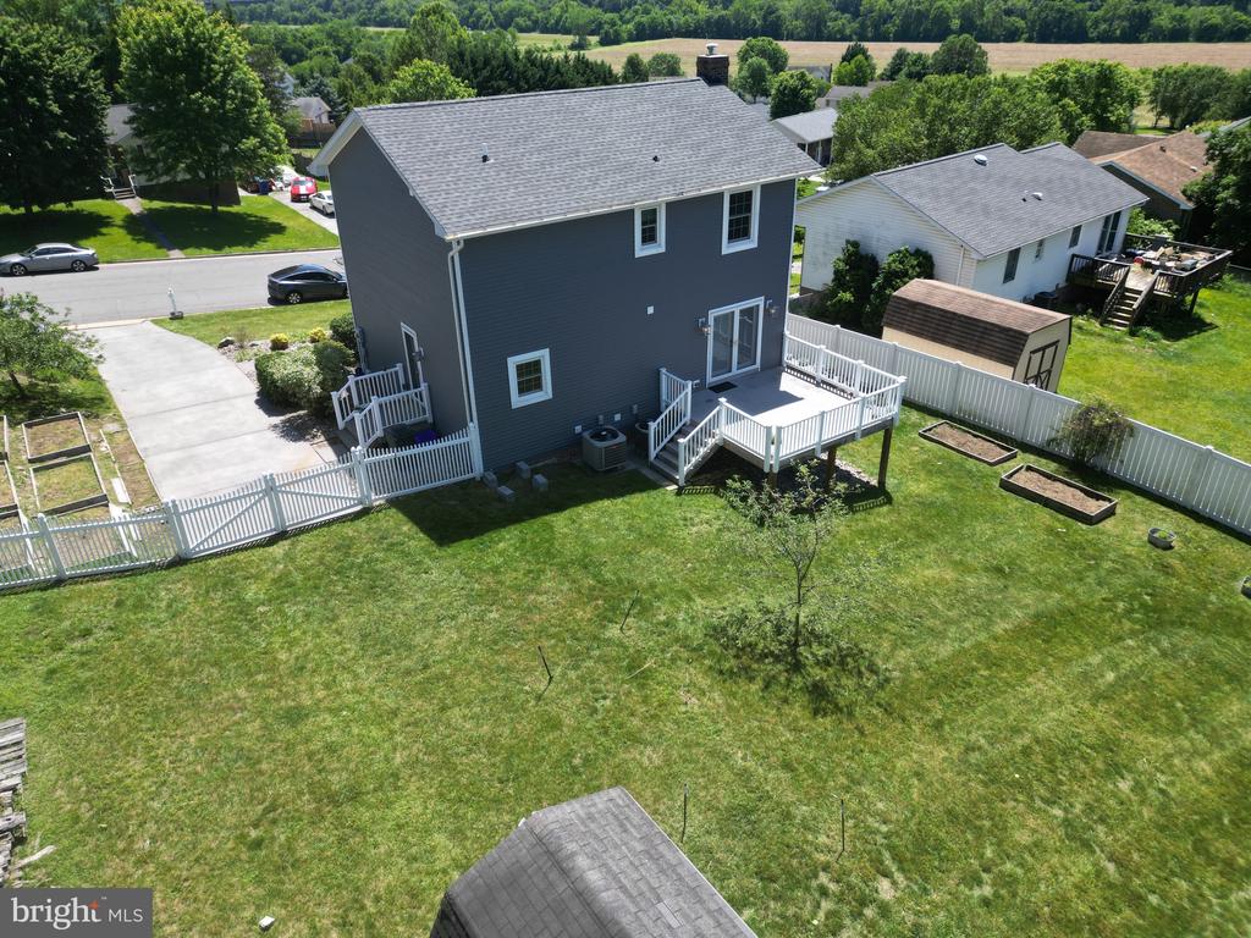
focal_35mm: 24
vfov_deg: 56.8
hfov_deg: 71.6
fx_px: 867
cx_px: 626
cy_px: 469
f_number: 1.7
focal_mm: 6.72
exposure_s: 1/1500
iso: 100
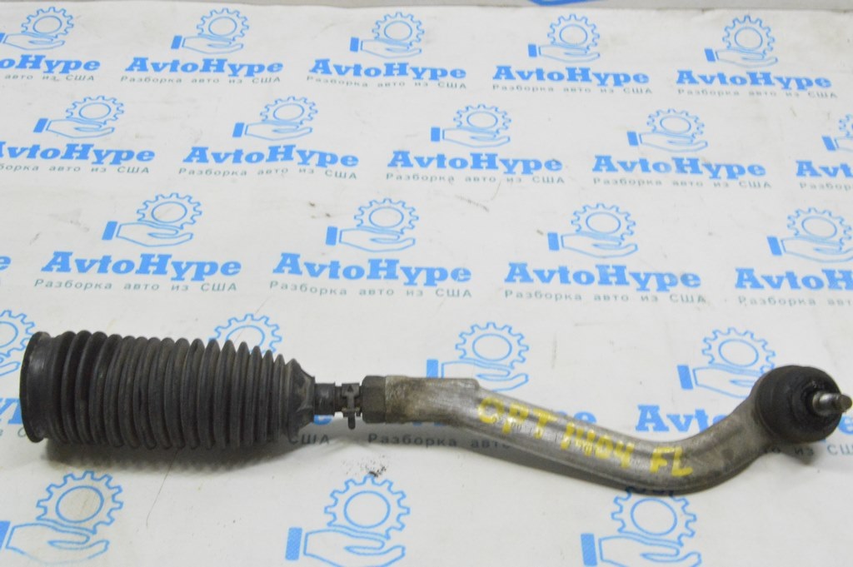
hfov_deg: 42.4
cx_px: 426
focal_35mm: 46
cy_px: 284
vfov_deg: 28.9
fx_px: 1101
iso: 6400
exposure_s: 1/20
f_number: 20
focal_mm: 31
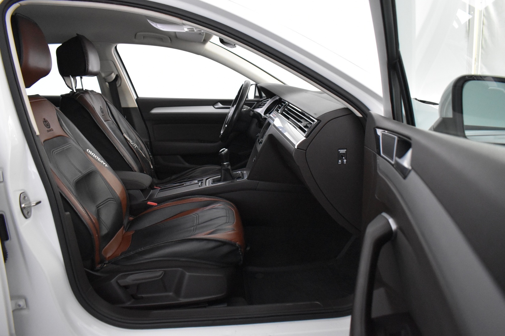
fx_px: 379
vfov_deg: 47.9
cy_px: 168
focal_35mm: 27
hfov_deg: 67.4
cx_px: 252
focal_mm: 18
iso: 4500
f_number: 3.5
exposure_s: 1/60
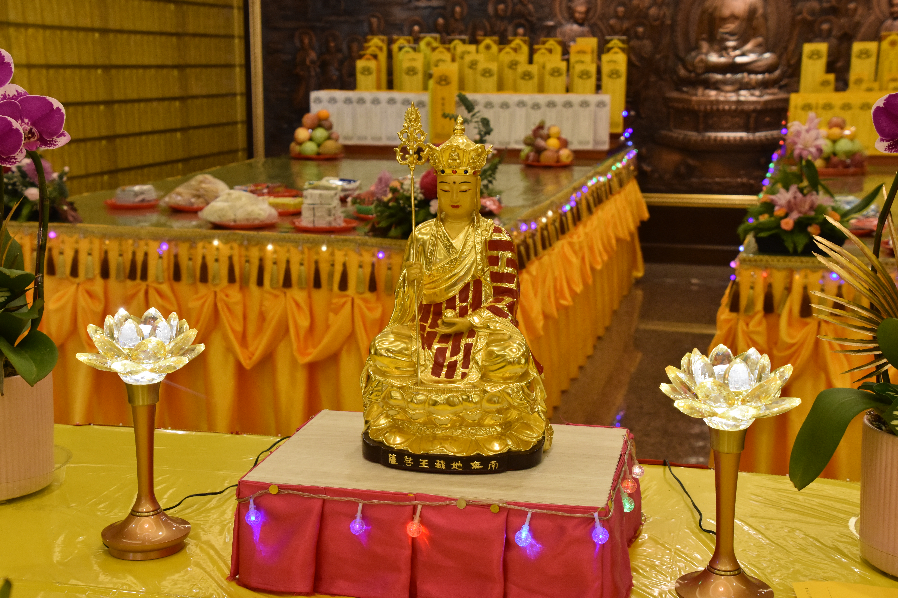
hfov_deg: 37.9
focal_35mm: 52
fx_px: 1309
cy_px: 299
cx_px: 449
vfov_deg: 25.8
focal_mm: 35
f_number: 5.6
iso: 1600
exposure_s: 1/125
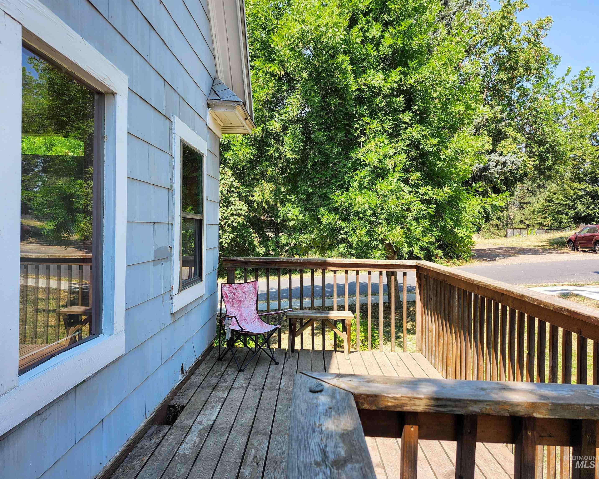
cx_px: 291
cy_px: 240
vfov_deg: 58.8
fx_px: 425
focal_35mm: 24
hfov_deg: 70.3
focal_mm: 5.54
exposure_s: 1/500
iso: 25
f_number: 1.8
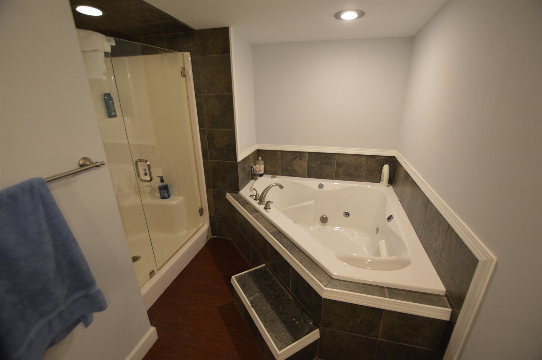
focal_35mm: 15
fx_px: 226
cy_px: 180
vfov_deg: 77.2
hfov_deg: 100.4
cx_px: 271
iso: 720
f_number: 3.5
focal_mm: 10
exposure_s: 1/60
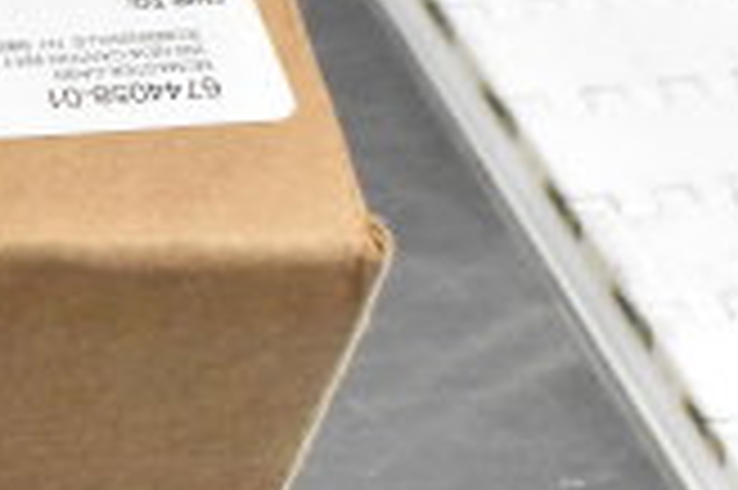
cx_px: -598
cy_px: 205
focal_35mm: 134
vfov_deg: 10.2
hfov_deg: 13.7
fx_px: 2744
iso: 6400
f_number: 9
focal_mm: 24
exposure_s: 1/320
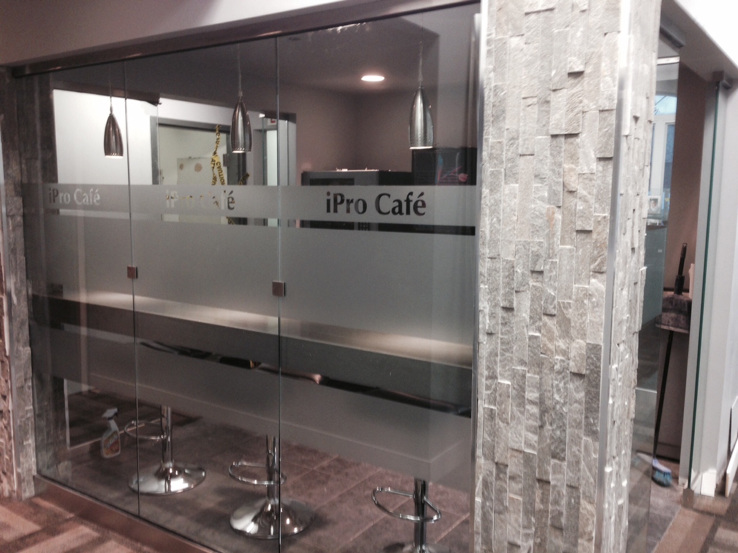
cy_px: 276
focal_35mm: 33
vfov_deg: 42.9
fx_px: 704
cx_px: 369
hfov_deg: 55.4
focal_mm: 4.12
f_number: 2.4
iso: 80
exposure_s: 1/20
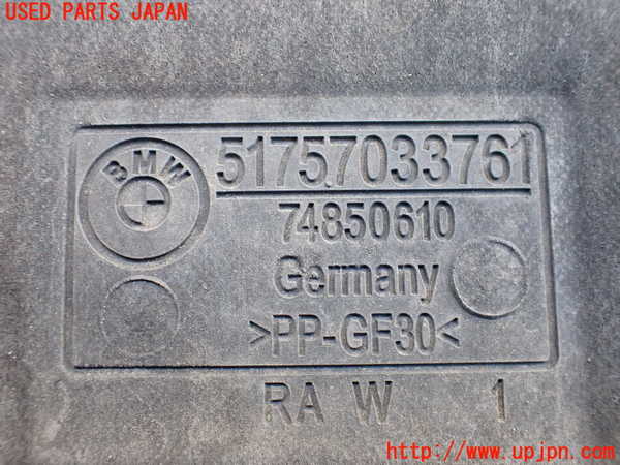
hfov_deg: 60.0
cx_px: 310
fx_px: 537
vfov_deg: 46.8
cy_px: 232
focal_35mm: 30
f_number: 2.3
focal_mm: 5.4
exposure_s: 1/125
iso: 640
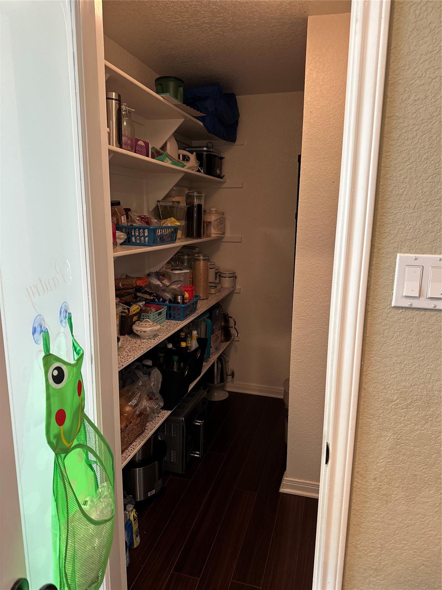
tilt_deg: -11.1
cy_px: 295
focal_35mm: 24
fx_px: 409
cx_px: 221
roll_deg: -0.8
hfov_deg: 56.8
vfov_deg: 71.6
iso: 200
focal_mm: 6.86
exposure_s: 1/60
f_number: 1.78
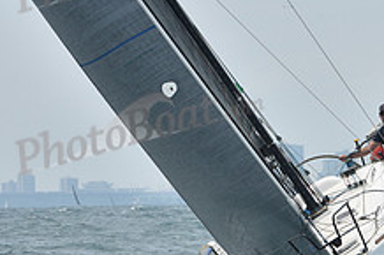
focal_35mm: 532
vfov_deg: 2.6
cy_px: 196
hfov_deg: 3.9
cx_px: 356
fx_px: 5670
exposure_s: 1/800
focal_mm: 200
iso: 250
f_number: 11
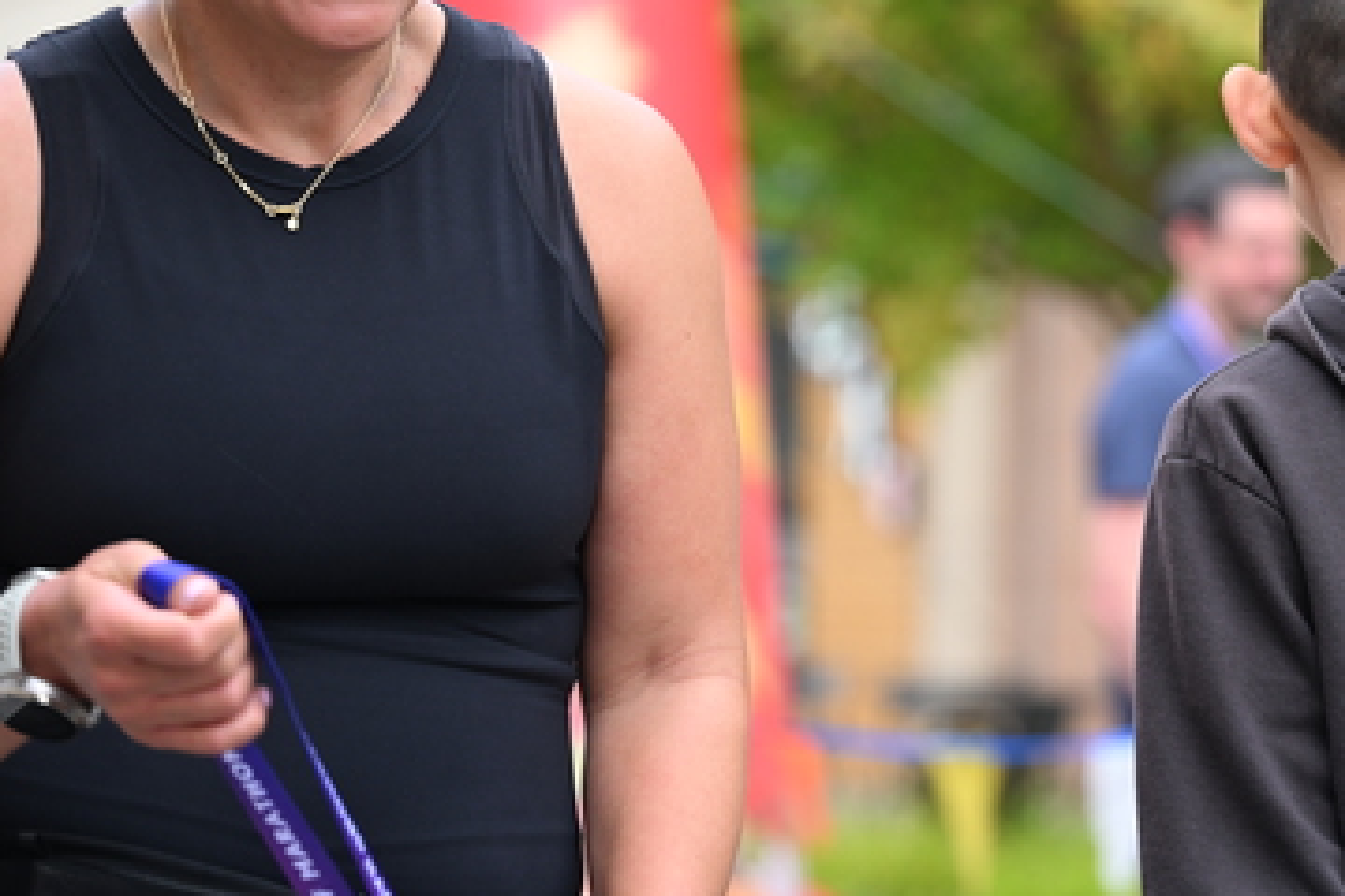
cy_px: 226
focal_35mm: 139
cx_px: 998
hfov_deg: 14.7
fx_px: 5193
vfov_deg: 9.9
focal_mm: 91
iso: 640
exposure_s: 1/1000
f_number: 2.8
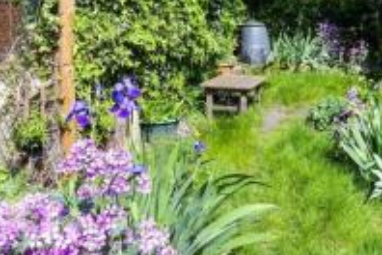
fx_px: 382
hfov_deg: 49.9
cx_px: 307
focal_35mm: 36
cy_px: 20
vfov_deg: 34.6
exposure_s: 1/500
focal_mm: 10
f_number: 8
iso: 320
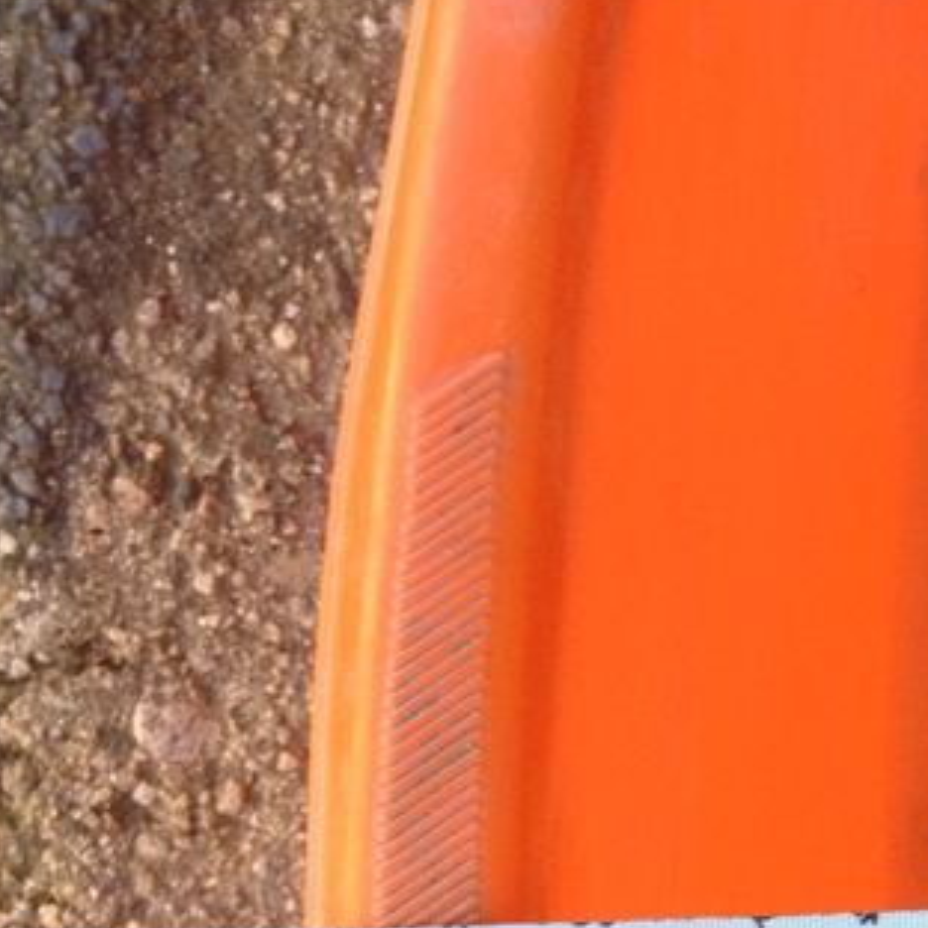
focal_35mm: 99
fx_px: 3003
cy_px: 931
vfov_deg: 17.2
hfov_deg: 16.2
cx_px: 1359
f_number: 2.4
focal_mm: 4.28
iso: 80
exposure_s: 1/120
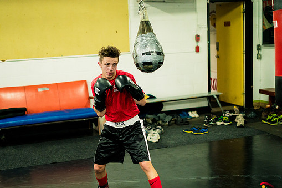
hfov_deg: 35.0
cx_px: 124
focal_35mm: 57
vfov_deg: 23.8
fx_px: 446
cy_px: 98
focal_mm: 50
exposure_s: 1/640
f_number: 1.8
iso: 4000
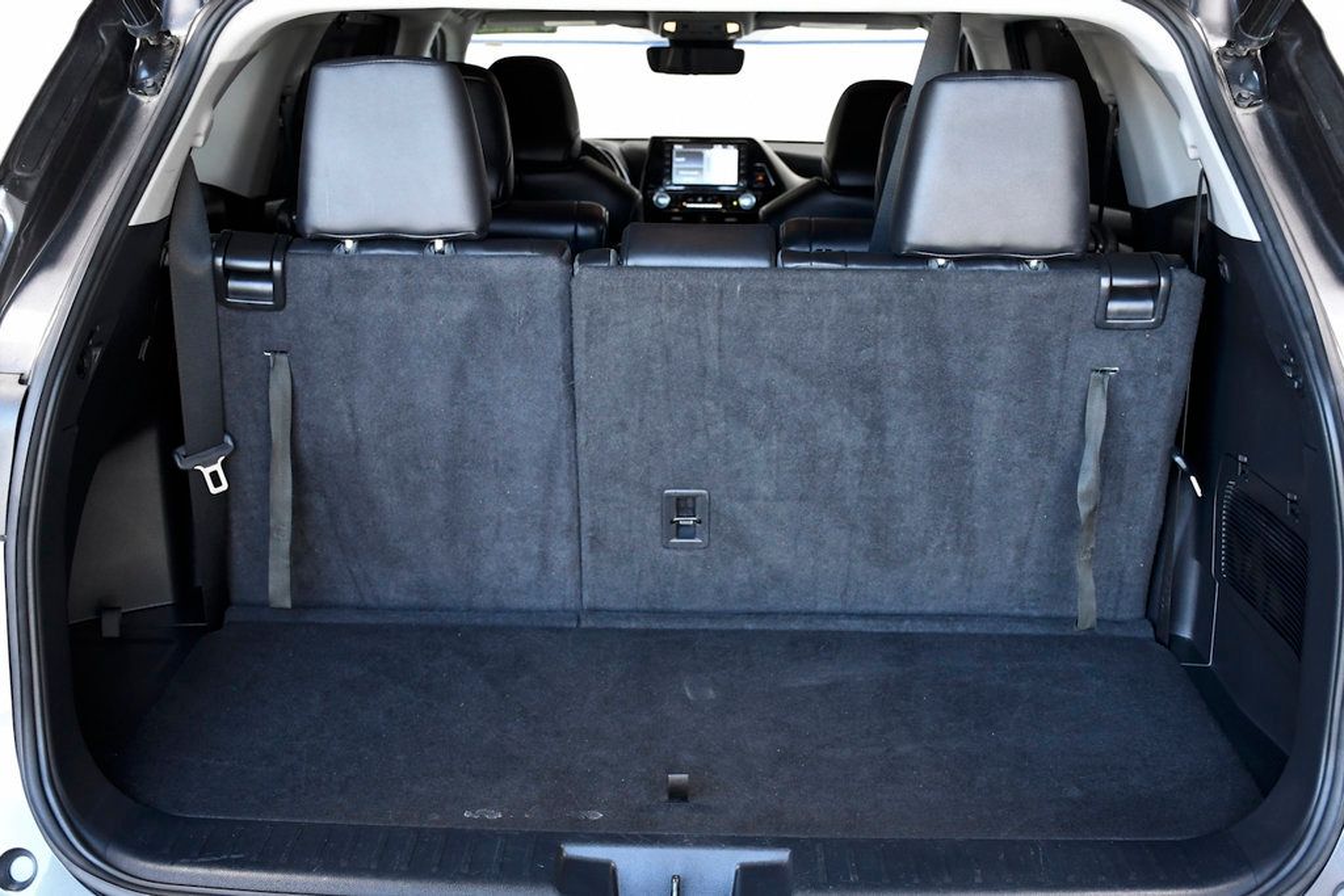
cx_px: 672
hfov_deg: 48.5
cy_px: 448
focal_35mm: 40
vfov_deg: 33.4
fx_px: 1493
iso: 2500
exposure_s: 1/160
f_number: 6.3
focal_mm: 27
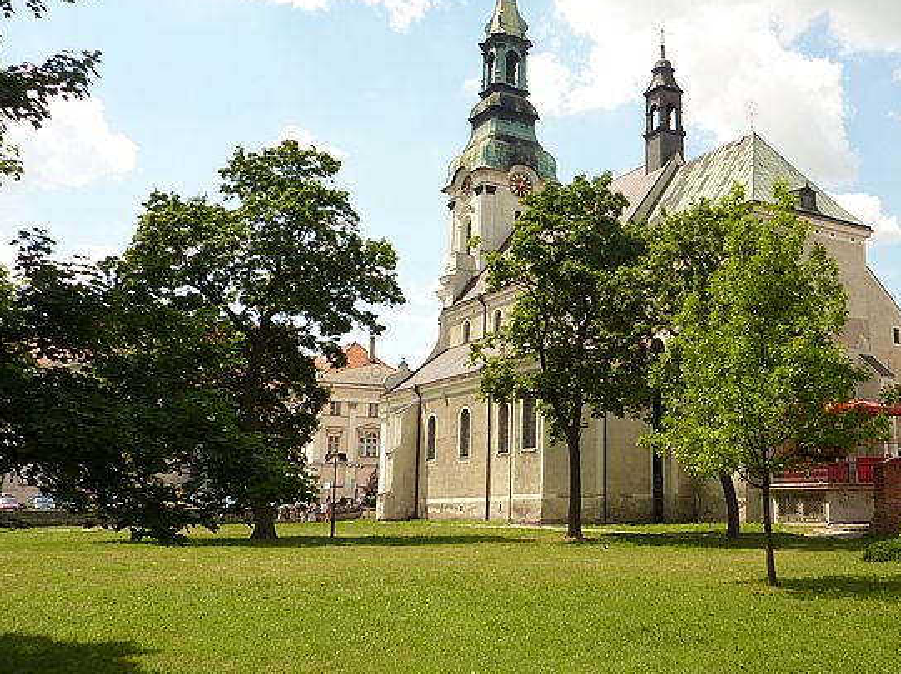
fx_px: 962
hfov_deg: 49.0
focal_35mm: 37
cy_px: 295
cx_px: 625
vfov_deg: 38.6
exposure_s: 1/400
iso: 80
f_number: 4
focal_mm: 4.1
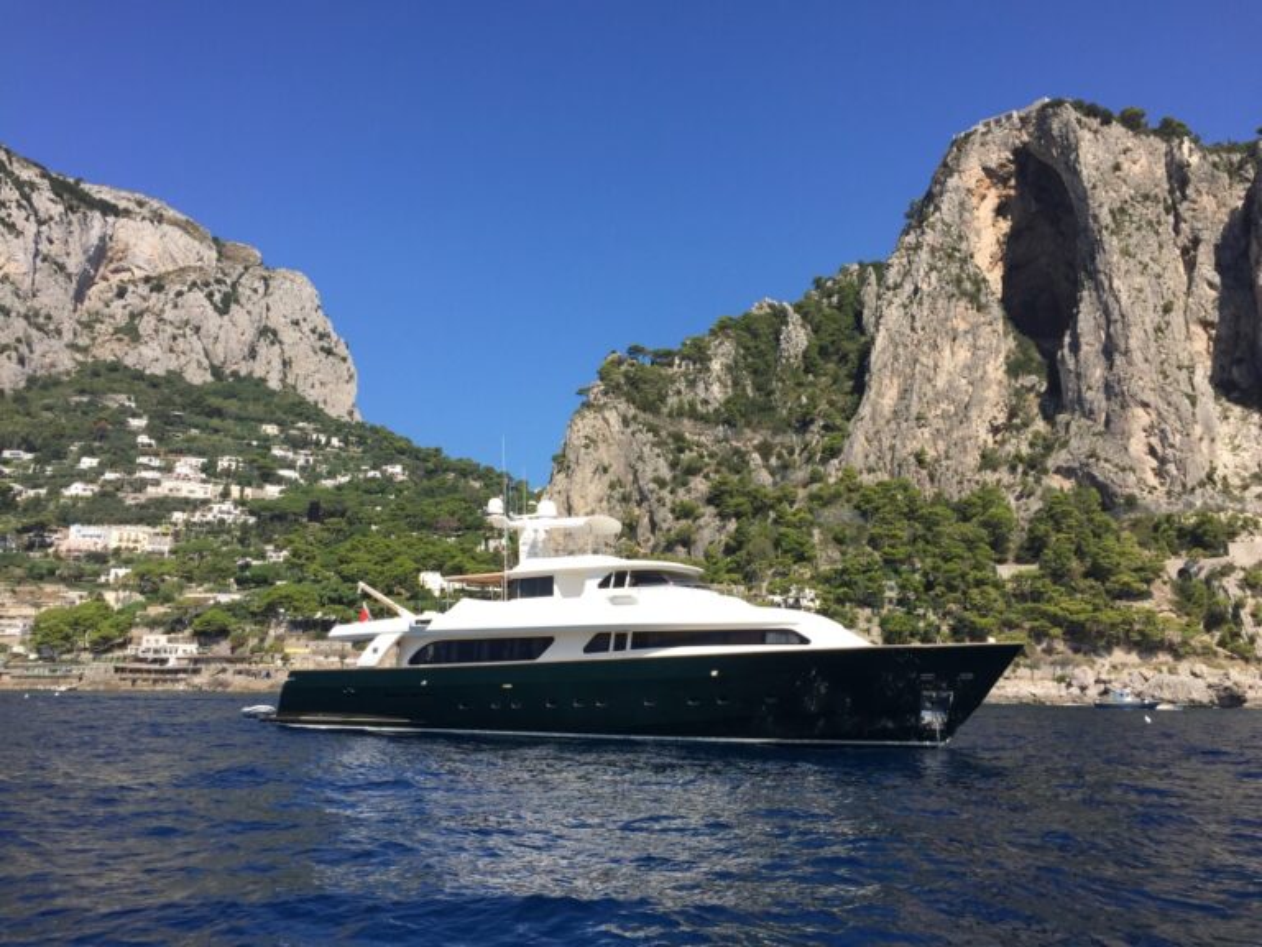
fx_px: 1057
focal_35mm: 29
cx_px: 631
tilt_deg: +13.3
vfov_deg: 48.2
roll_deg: -1.0
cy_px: 474
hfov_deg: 61.7
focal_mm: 4.15
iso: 32
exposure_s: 1/1582
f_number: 2.2
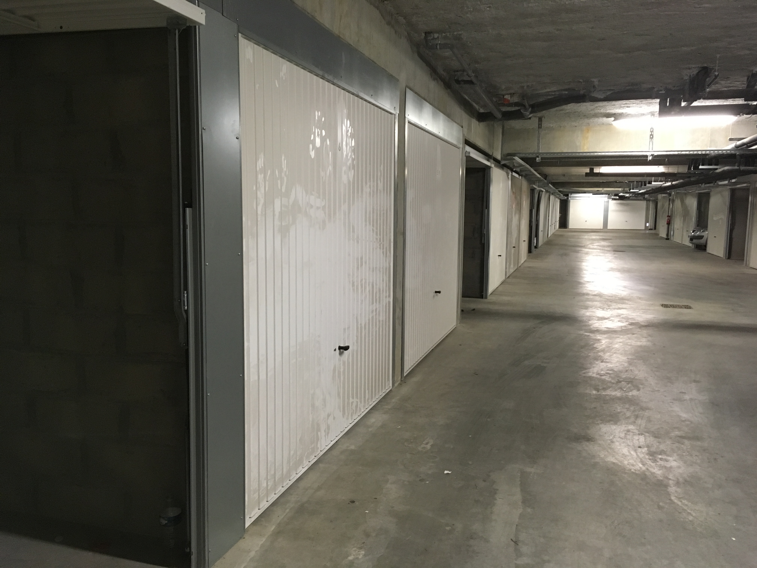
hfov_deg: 61.7
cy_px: 284
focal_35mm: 29
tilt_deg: -8.1
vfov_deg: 48.2
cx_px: 378
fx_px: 634
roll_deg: +0.1
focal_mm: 4.15
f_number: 2.2
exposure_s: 1/33
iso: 250
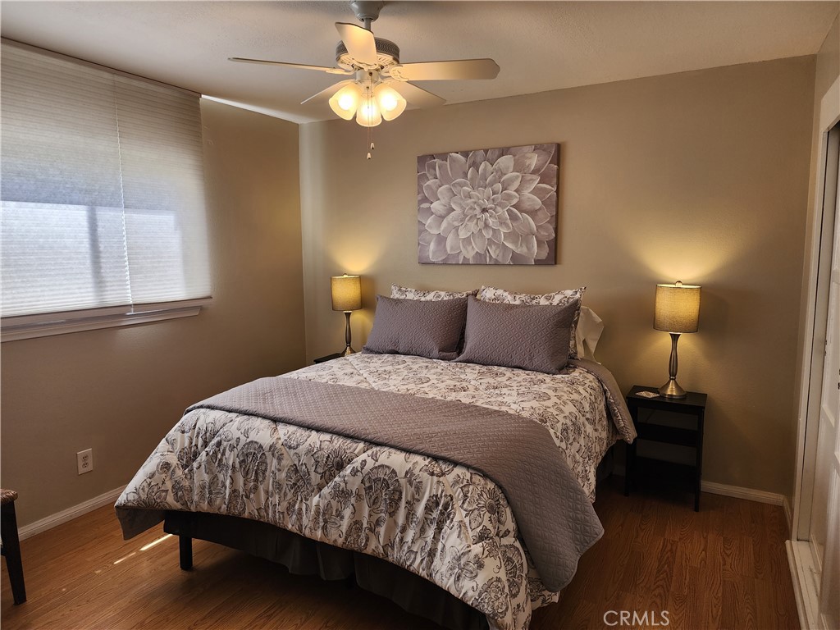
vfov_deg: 58.9
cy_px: 315
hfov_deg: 73.9
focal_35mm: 23
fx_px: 558
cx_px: 420
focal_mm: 6.4
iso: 50
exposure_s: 1/120
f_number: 1.8
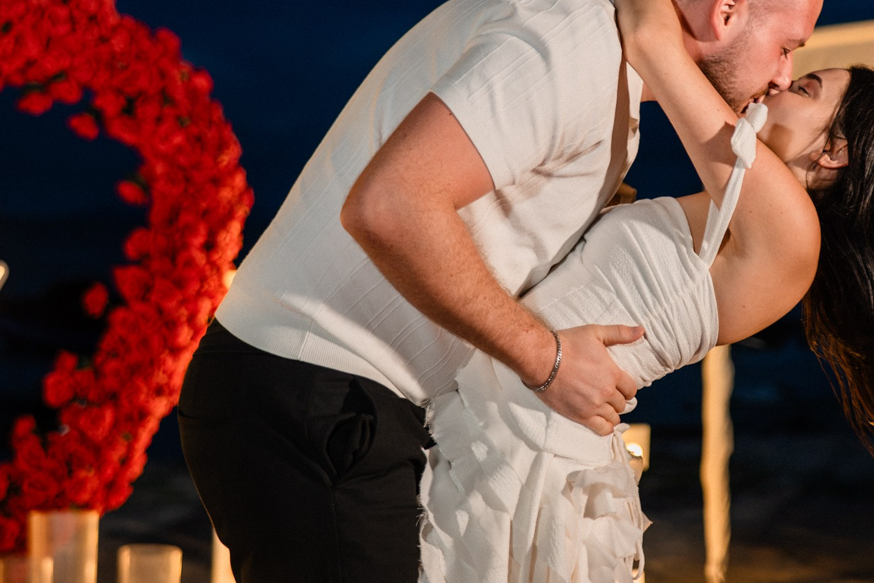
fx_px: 1942
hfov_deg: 25.3
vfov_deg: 17.0
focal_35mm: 80
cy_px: 218
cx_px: 525
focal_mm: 50
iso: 1250
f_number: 2.2
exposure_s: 1/320
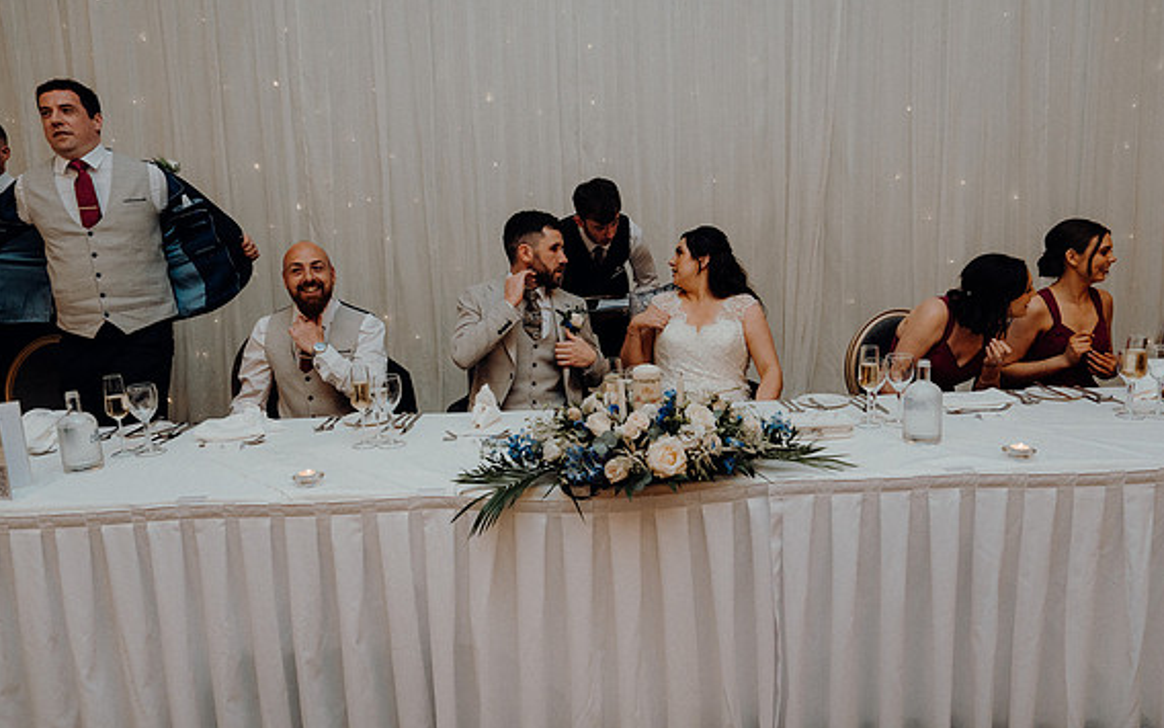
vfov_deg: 49.3
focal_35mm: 25
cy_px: 374
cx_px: 576
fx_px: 793
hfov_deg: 72.5
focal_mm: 24
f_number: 3.5
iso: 2500
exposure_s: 1/160
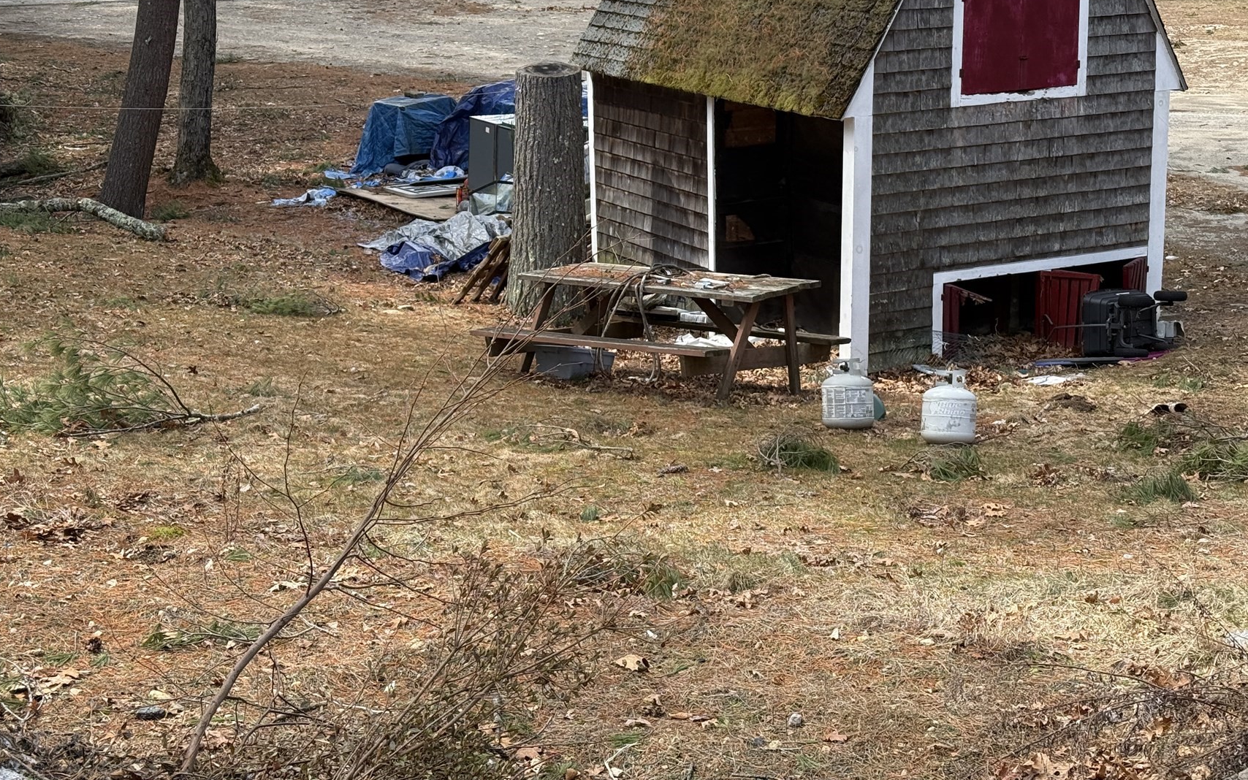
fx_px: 2075
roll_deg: +1.2
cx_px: 667
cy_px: 223
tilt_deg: -7.9
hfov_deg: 33.5
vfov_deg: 21.2
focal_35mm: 61
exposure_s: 1/1330
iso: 100
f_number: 1.78
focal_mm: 6.76
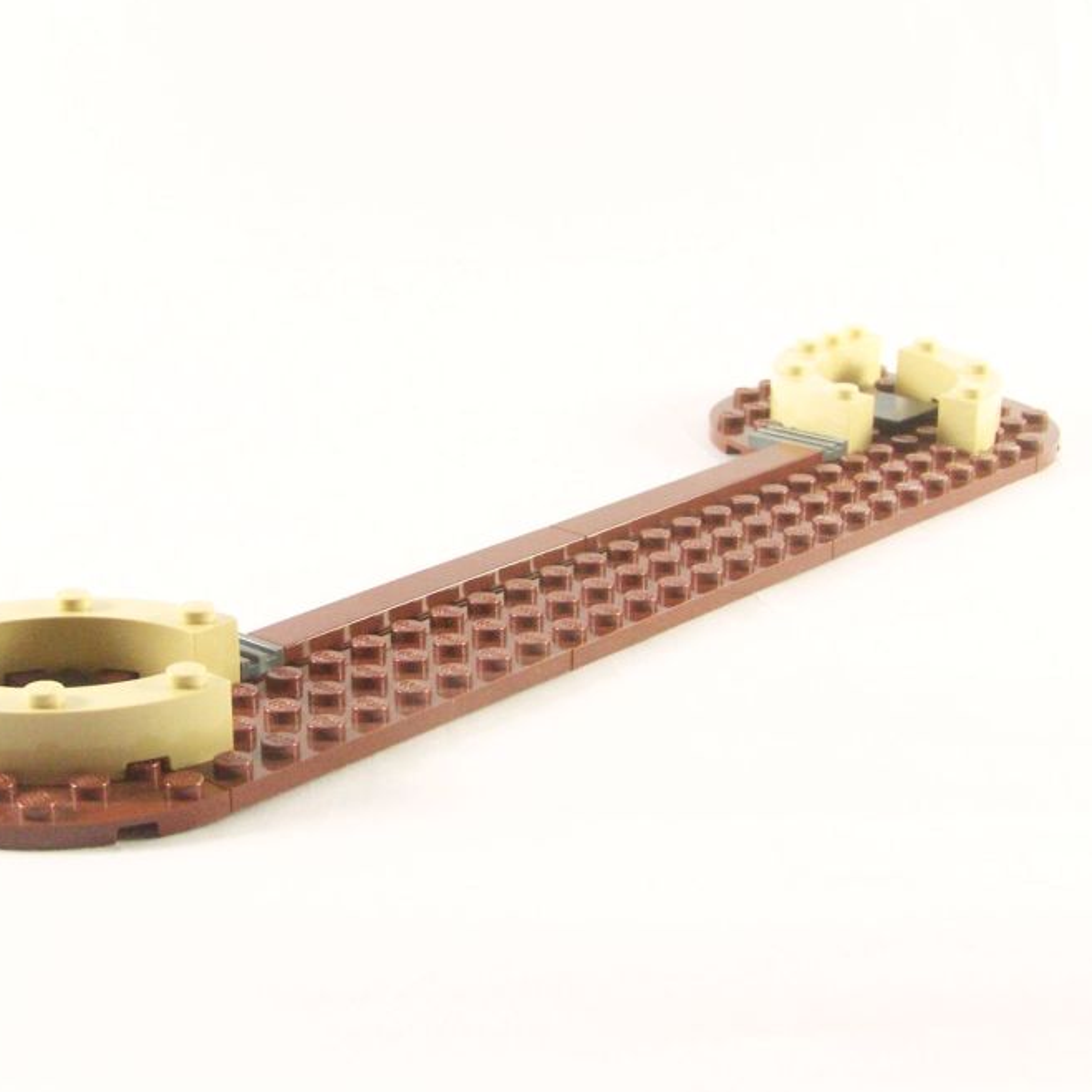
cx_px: 399
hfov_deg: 24.6
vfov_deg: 24.6
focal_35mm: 70
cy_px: 494
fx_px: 2498
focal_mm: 8.5
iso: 400
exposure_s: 1/60
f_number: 4
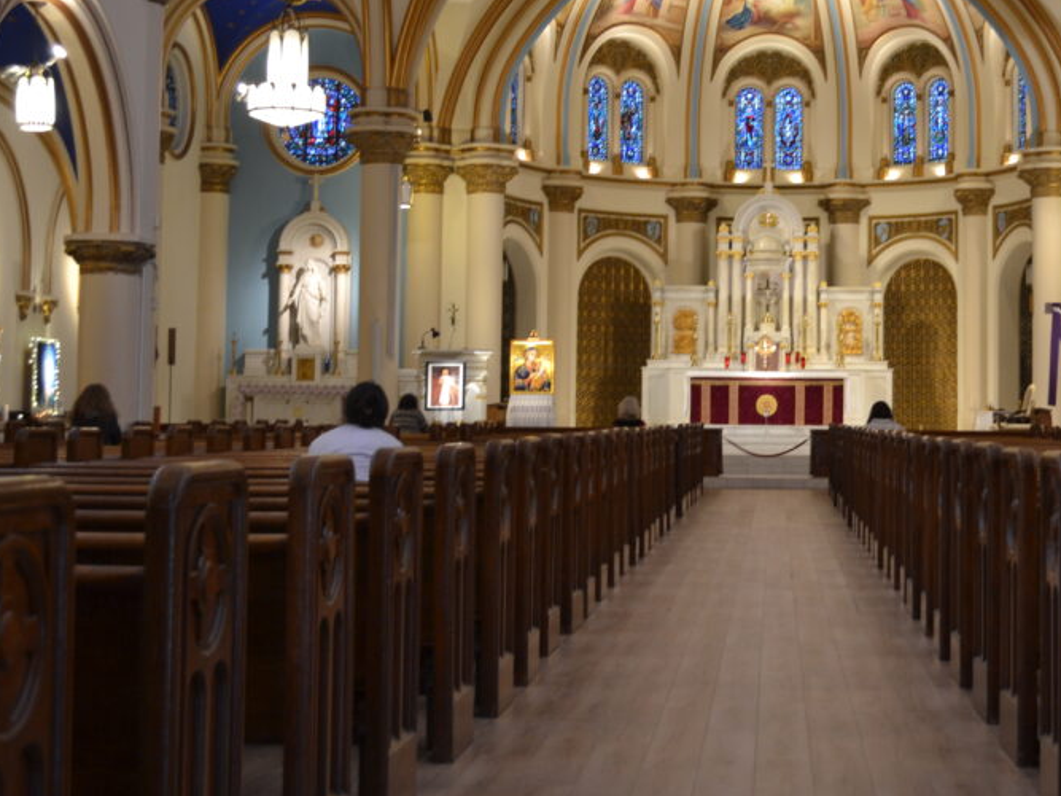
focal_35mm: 62
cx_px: 754
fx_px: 1900
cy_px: 260
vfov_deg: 23.5
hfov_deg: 30.8
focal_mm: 28
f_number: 4.5
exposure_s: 1/15
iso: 560
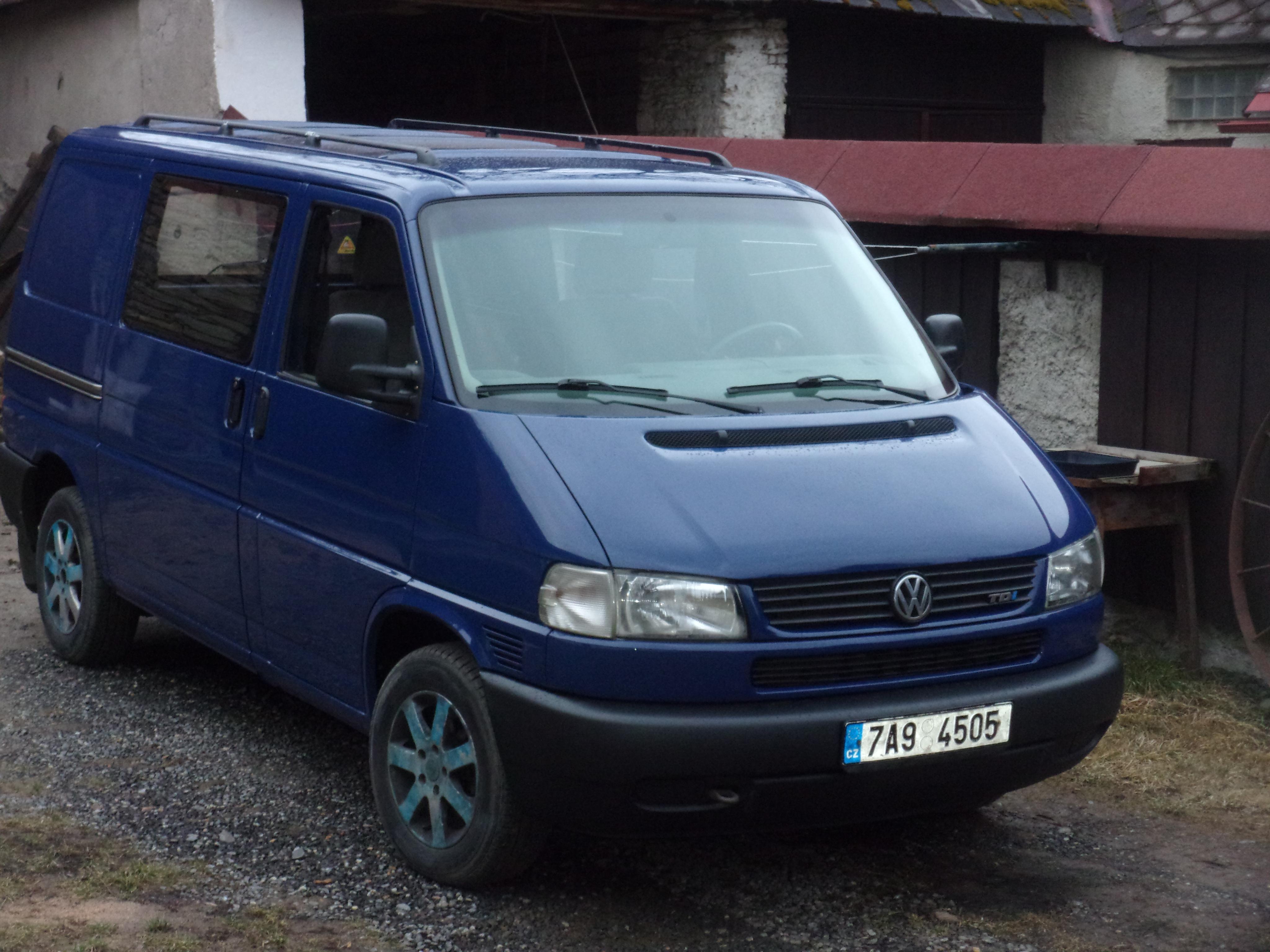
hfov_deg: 25.0
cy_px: 476
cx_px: 635
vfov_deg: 18.9
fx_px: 2862
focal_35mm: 78
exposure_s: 1/34
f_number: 5.4
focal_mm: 14
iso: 400
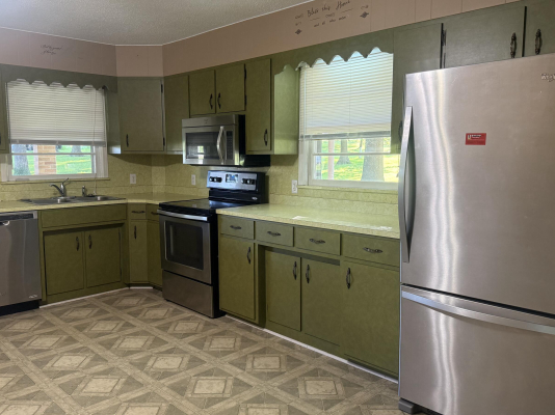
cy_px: 215
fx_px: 481
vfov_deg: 46.8
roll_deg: +0.3
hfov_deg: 60.0
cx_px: 263
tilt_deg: -7.1
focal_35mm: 30
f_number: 1.78
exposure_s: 1/60
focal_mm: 6.76
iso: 200
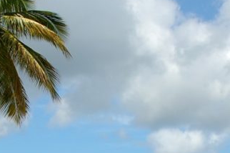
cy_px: 165
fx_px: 670
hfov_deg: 19.5
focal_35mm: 105
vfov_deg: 12.8
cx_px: 128
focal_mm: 22
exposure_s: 1/200
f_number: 7.1
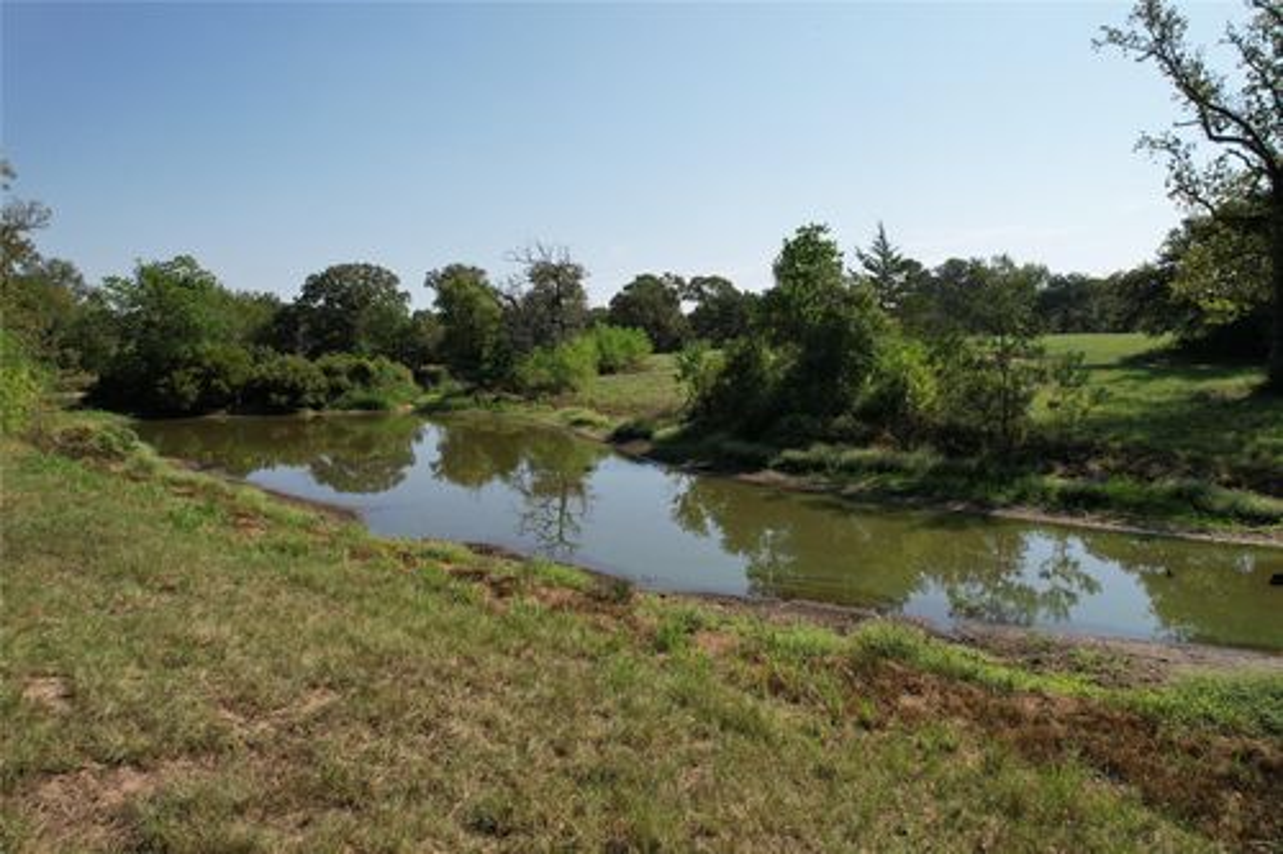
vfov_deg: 57.2
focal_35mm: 22
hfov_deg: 78.6
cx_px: 642
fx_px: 784
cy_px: 427
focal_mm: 8.38
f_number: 2.8
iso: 120
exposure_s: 1/2500
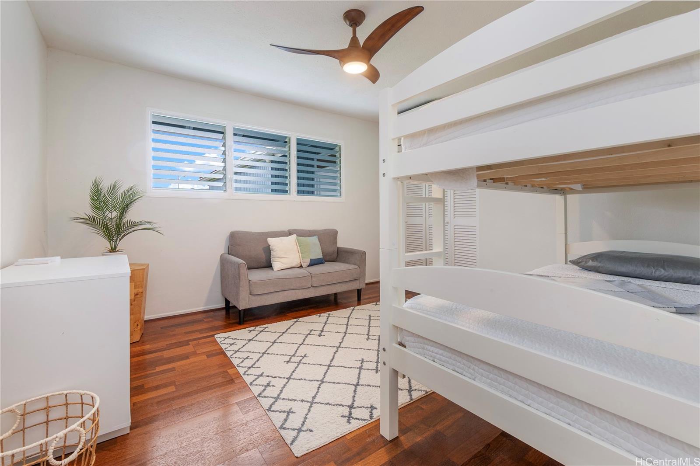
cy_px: 233
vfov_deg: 77.3
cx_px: 350
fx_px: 292
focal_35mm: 15
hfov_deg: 100.4
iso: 250
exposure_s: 1/20
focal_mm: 10
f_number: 8
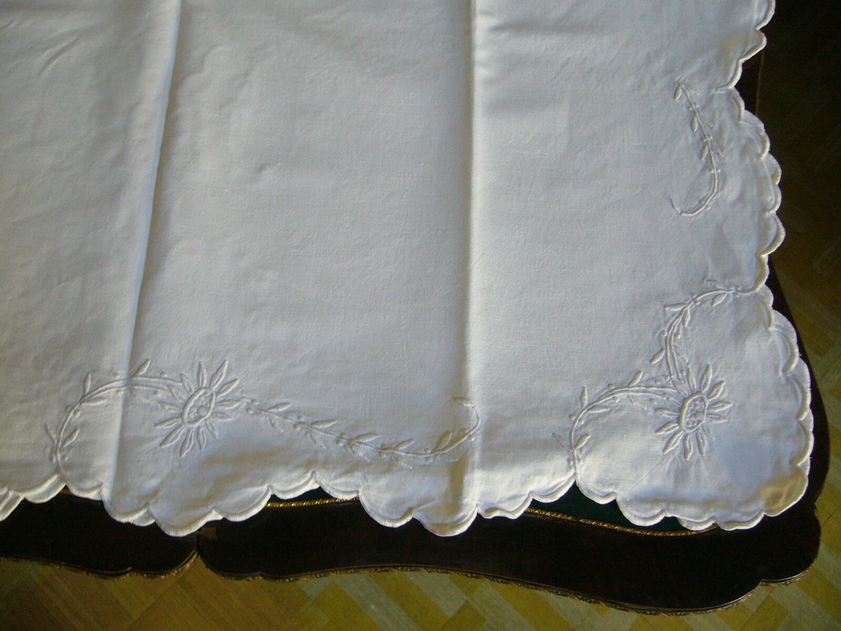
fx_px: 850
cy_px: 316
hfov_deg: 52.6
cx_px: 420
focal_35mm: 35
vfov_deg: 40.7
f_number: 2.8
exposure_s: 1/8
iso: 200
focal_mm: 5.8
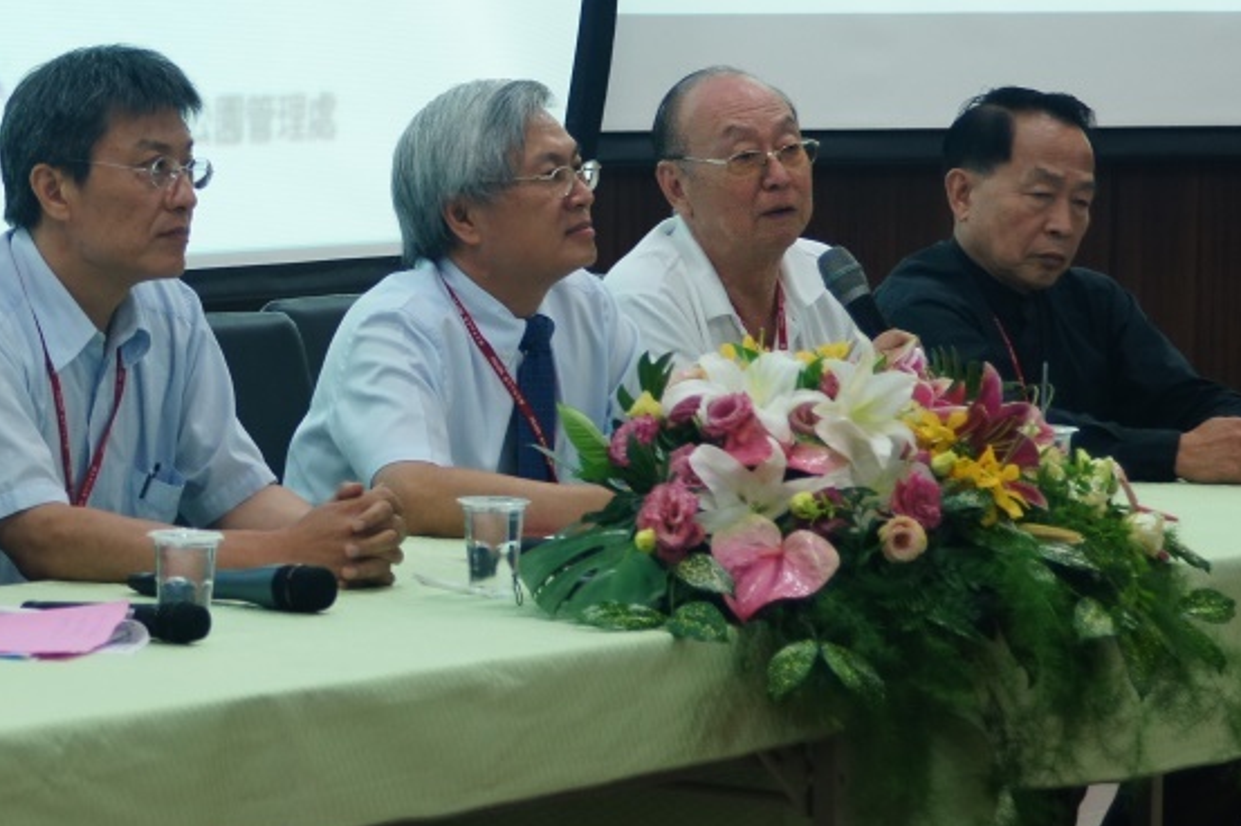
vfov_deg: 5.8
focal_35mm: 236
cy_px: 213
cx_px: 173
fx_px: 8128
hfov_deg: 8.7
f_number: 4.5
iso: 1600
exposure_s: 1/80
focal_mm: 85
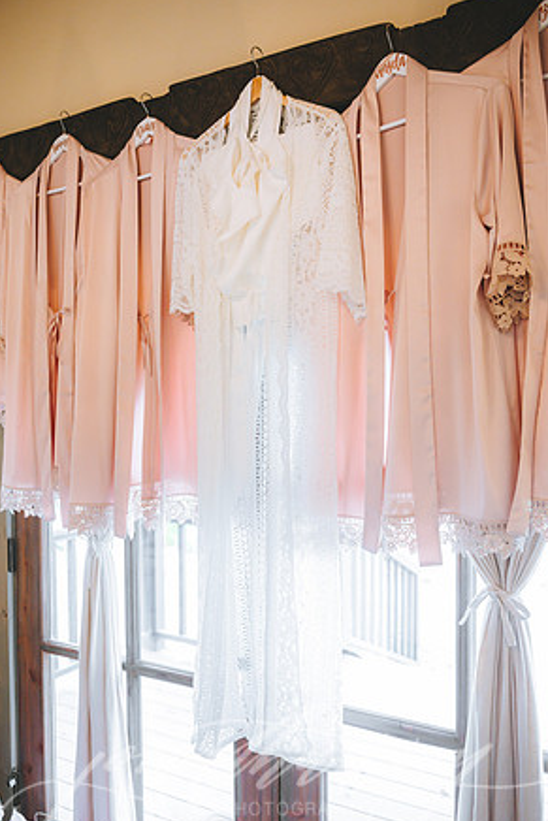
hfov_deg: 40.0
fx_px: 753
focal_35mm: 33
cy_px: 412
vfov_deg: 57.2
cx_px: 272
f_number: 2.8
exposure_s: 1/80
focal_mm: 32
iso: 1000
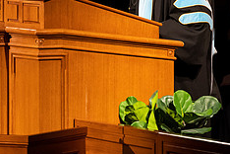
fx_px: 4785
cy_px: -26
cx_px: 2
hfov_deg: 2.8
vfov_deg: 1.8
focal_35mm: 749
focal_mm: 200
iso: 1250
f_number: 2.8
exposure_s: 1/200
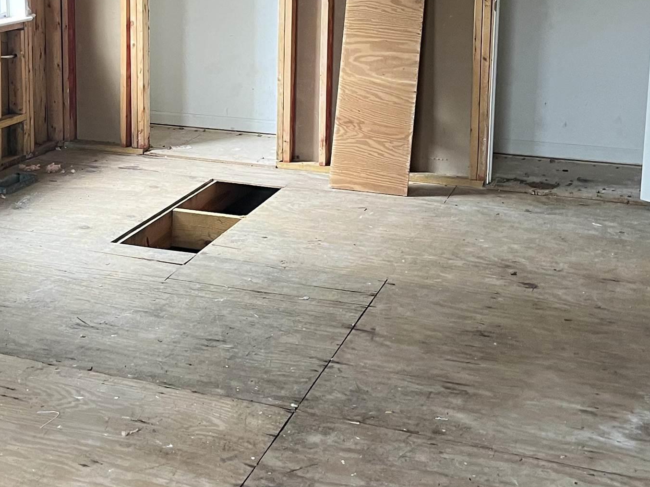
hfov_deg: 32.3
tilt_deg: -8.8
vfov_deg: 24.3
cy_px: 71
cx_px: 196
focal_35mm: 59
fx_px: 1108
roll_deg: -0.1
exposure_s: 1/60
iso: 160
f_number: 1.6
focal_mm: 5.1
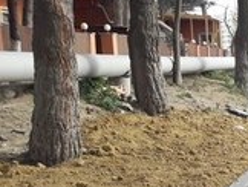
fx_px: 818
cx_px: 455
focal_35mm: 114
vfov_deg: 12.5
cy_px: 271
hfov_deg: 14.9
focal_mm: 3.7
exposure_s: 1/289
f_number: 1.9
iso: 40
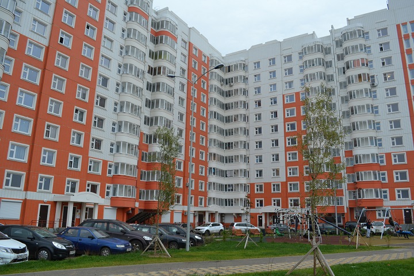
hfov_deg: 67.4
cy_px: 138
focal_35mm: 27
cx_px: 207
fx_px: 310
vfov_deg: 47.9
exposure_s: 1/125
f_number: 5.6
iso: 280
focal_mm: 18
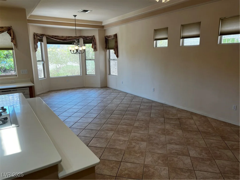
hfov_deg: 67.3
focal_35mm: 26
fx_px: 180
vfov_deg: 53.1
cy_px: 90
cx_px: 120
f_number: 1.5
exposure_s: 1/120
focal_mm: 5.7
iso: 40
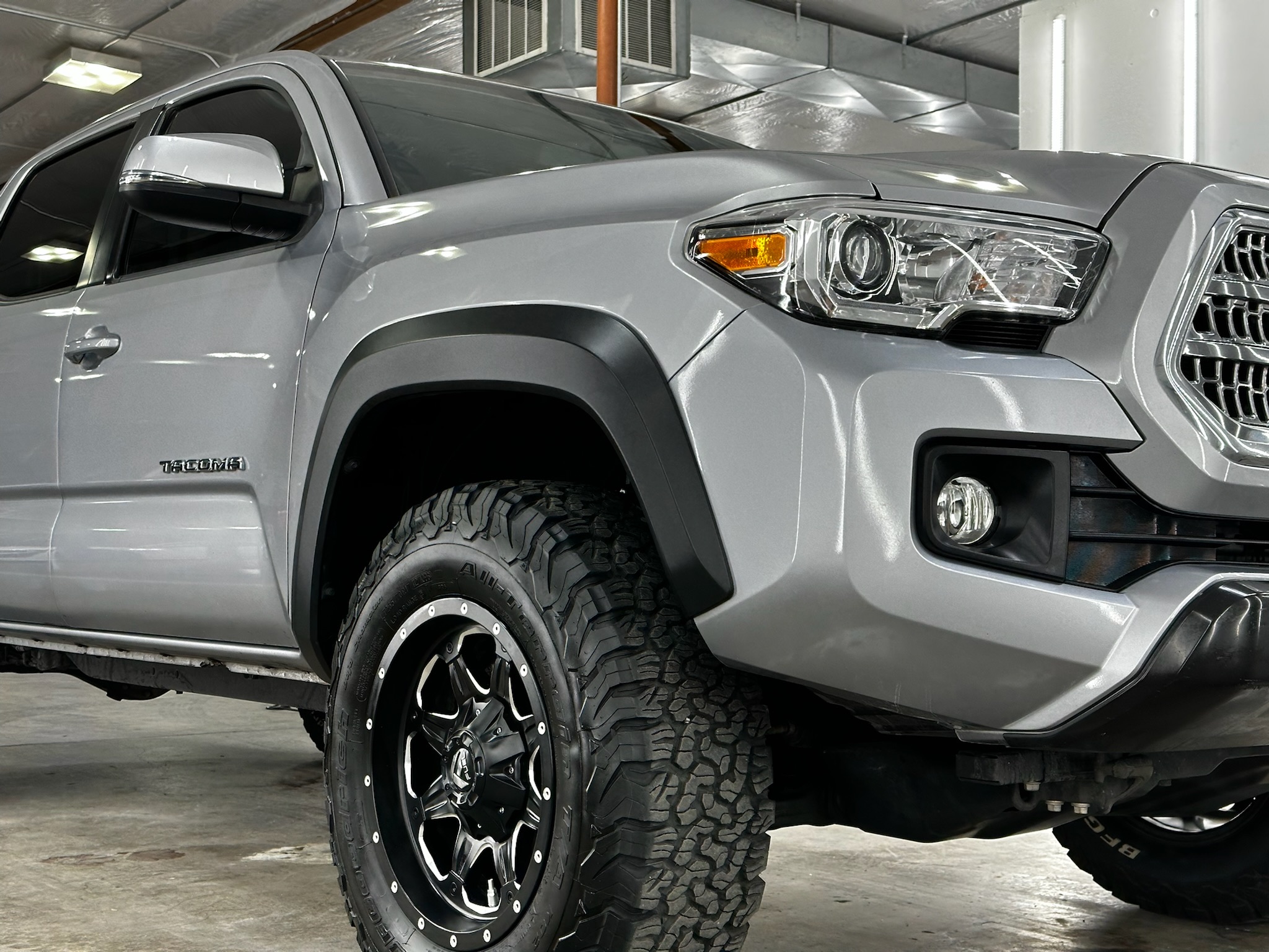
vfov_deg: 30.3
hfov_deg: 39.7
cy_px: 476
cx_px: 634
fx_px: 1760
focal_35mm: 48
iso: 50
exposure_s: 1/120
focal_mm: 6.86
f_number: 1.78
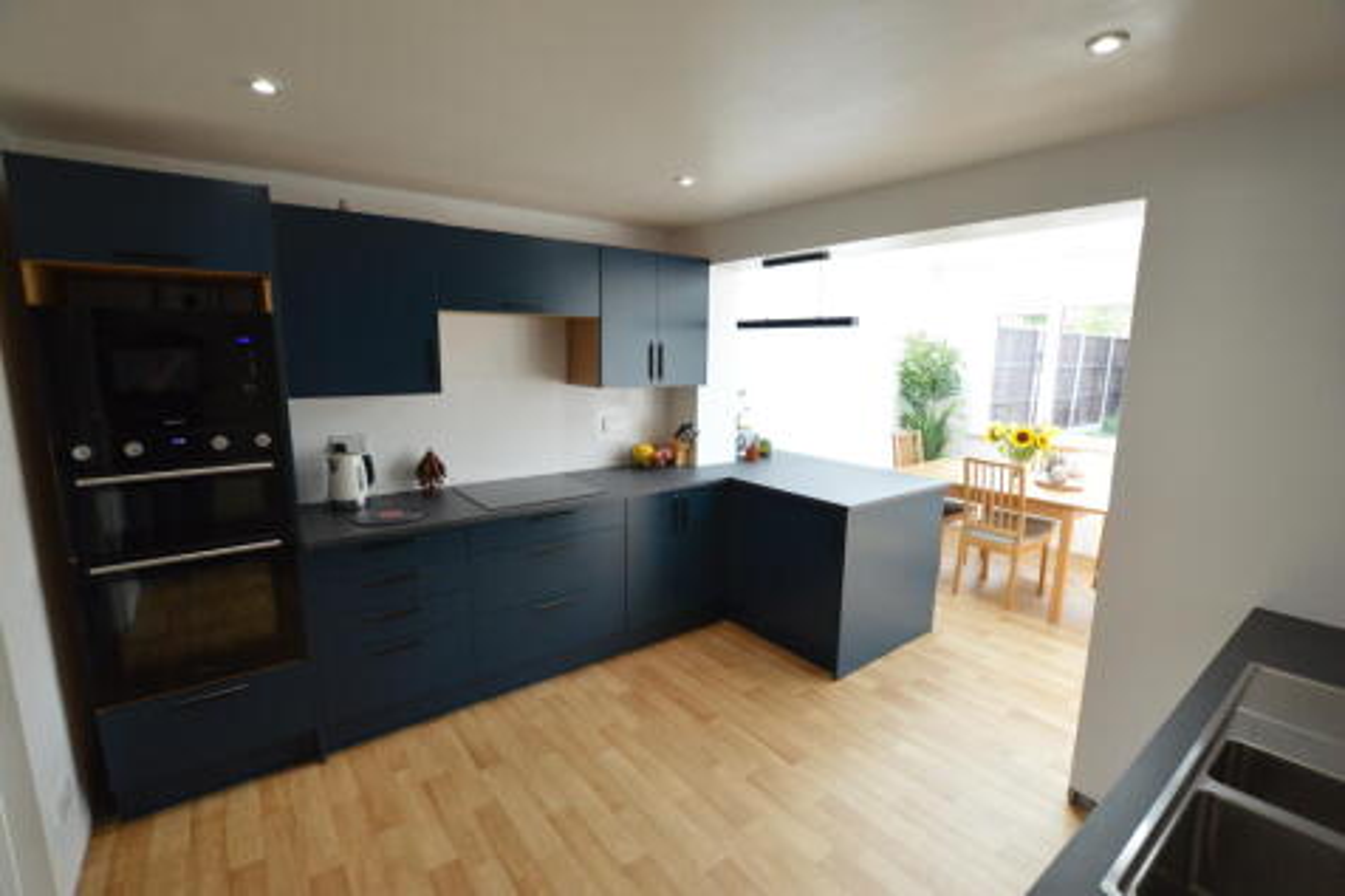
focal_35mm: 15
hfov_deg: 100.4
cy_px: 448
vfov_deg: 77.3
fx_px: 560
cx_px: 672
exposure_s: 1/80
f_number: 4.5
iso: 800
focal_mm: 10
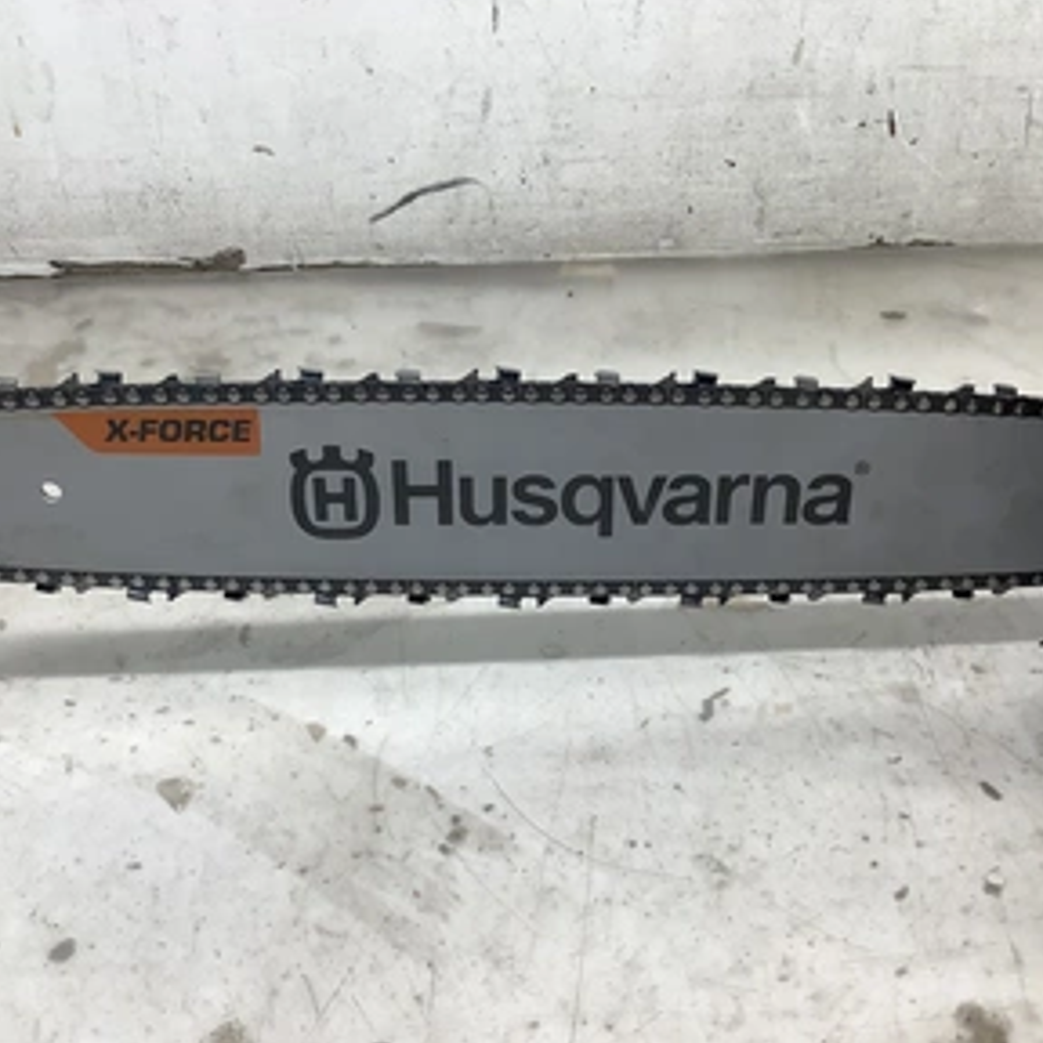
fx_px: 1295
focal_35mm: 38
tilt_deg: -29.4
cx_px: 536
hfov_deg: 43.9
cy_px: 522
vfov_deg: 43.9
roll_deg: +3.8
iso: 80
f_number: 2.4
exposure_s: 1/120
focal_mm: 3.3
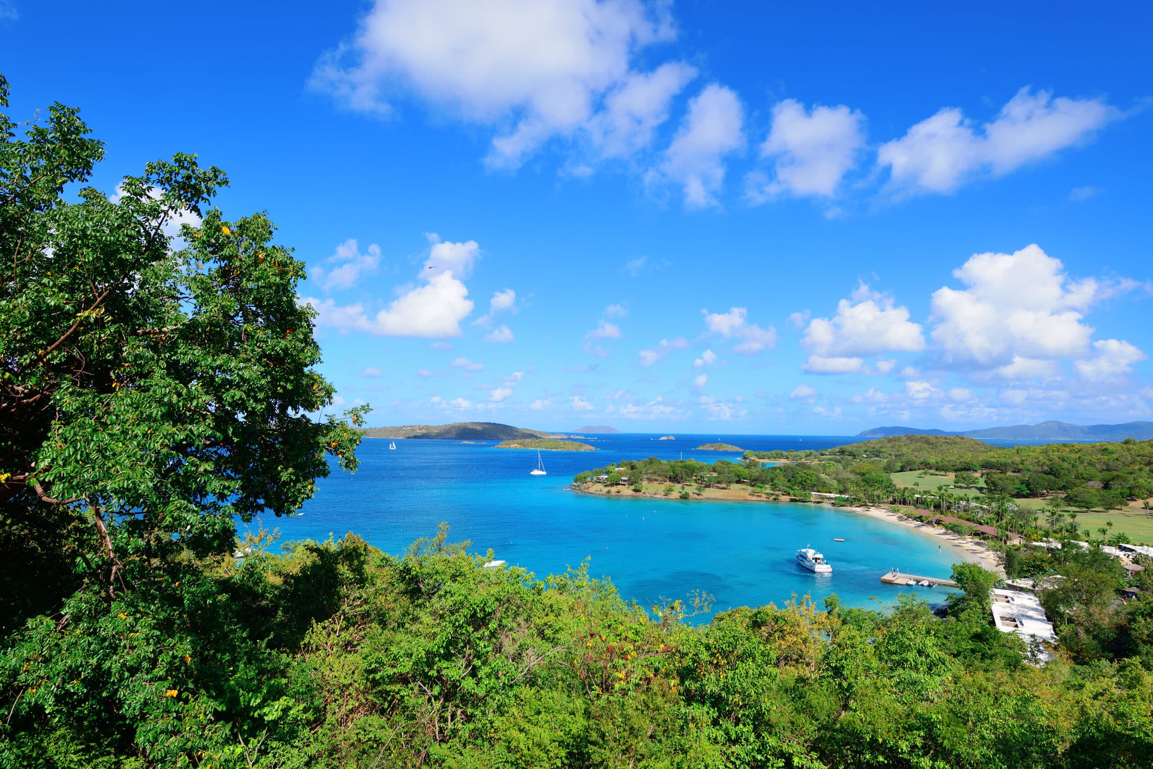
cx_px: 576
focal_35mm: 19
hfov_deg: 86.9
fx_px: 609
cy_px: 384
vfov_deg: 64.6
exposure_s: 1/640
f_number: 8
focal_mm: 19
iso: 200
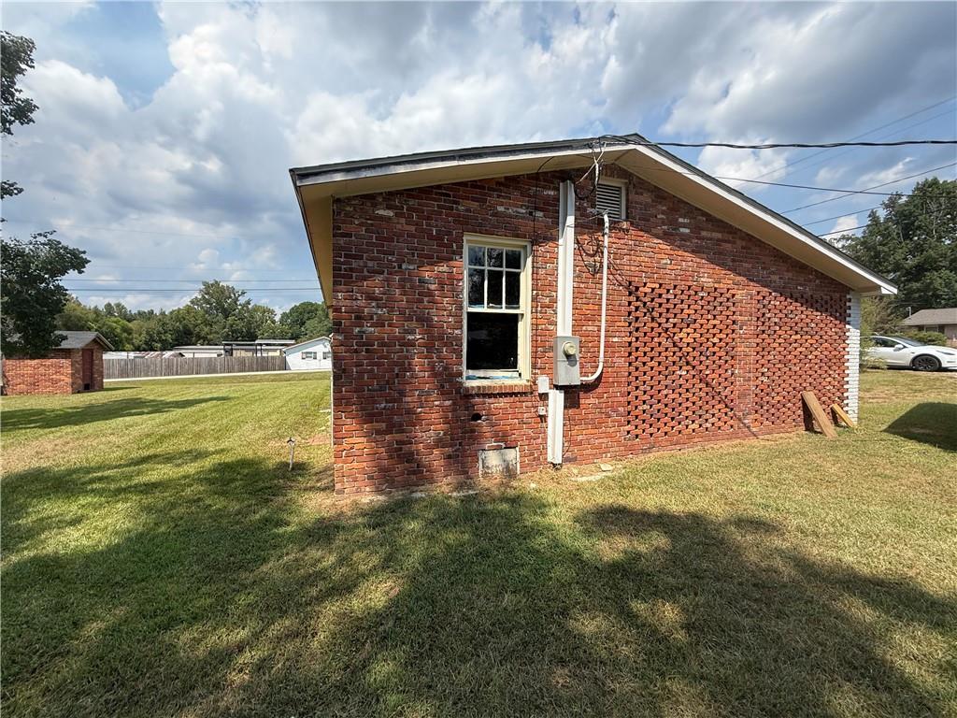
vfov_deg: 85.7
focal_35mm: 14
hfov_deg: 102.1
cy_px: 359
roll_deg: -0.7
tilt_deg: -1.0
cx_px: 478
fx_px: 387
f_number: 2.2
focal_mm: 2.22
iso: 50
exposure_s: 1/1285
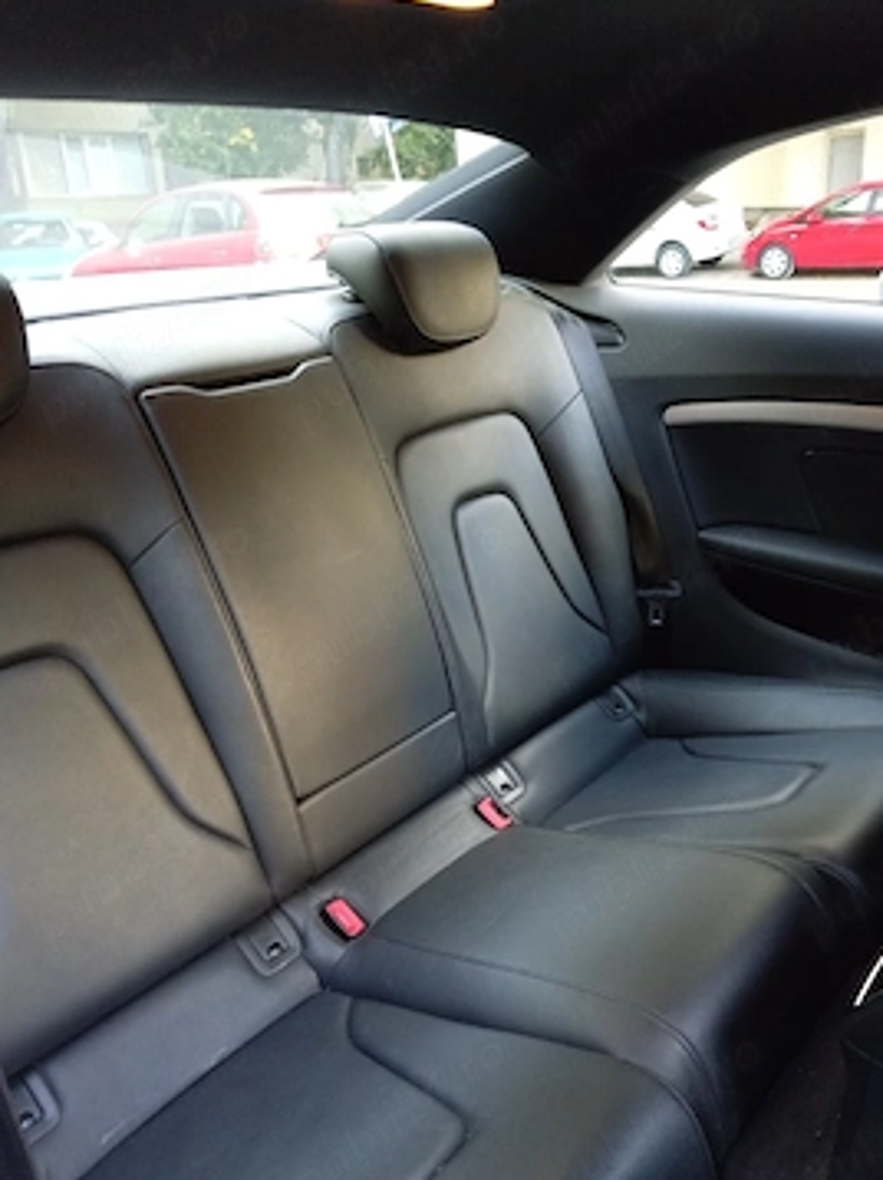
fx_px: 953
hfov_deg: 49.7
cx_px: 465
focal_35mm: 28
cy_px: 644
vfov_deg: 63.4
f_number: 1.8
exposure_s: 1/25
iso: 347
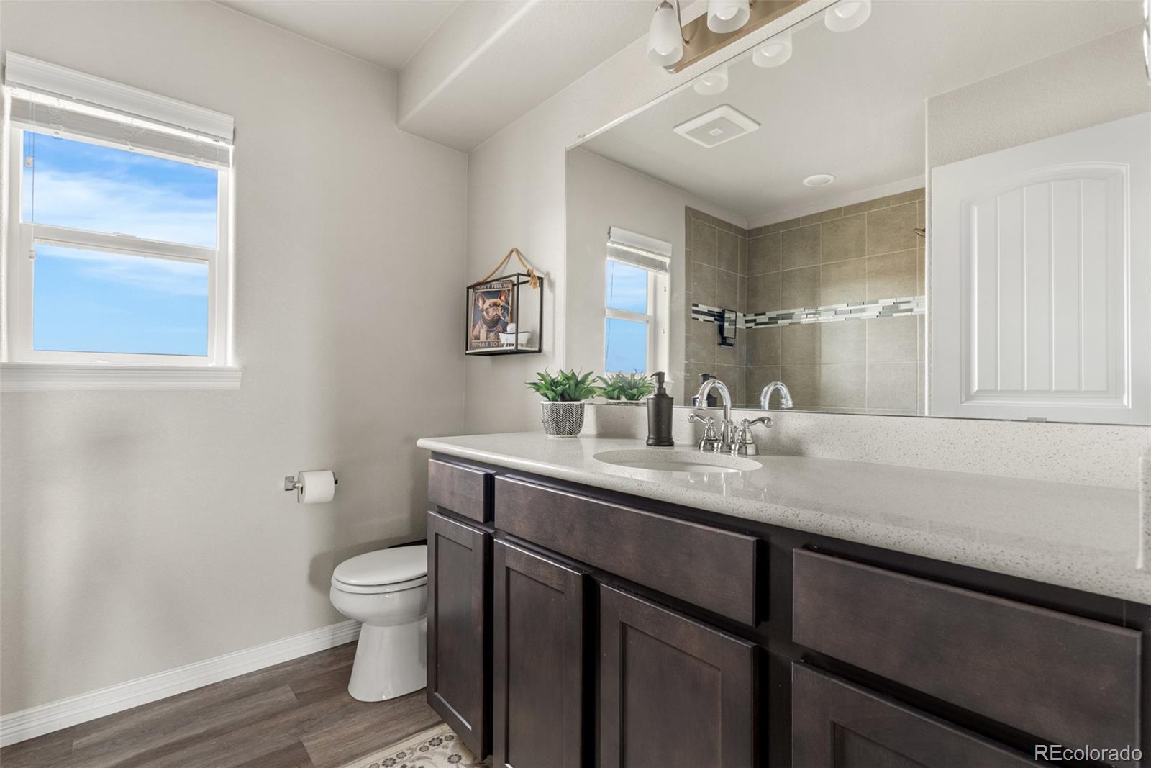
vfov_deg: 72.1
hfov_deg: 95.0
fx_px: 528
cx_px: 576
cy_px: 384
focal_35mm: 16
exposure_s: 1
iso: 500
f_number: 8
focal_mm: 16.5
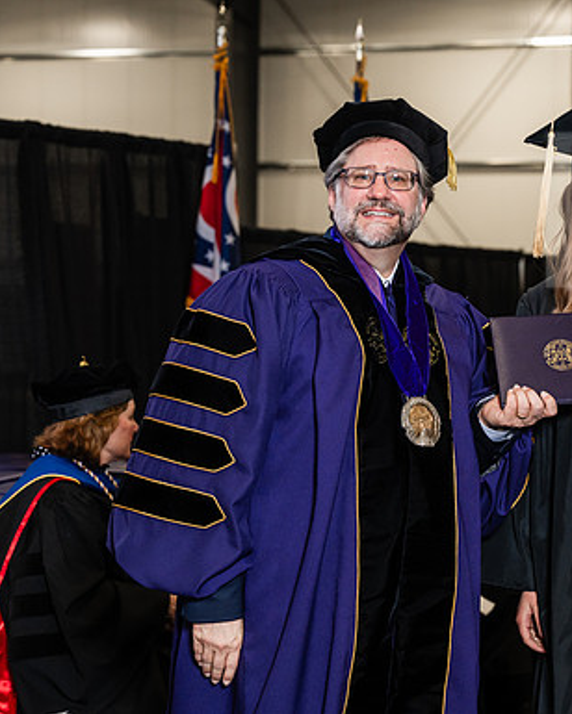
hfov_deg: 15.4
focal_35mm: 99
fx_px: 2095
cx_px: 490
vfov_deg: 19.4
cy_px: 357
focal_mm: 70
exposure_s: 1/200
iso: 1250
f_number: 4.5
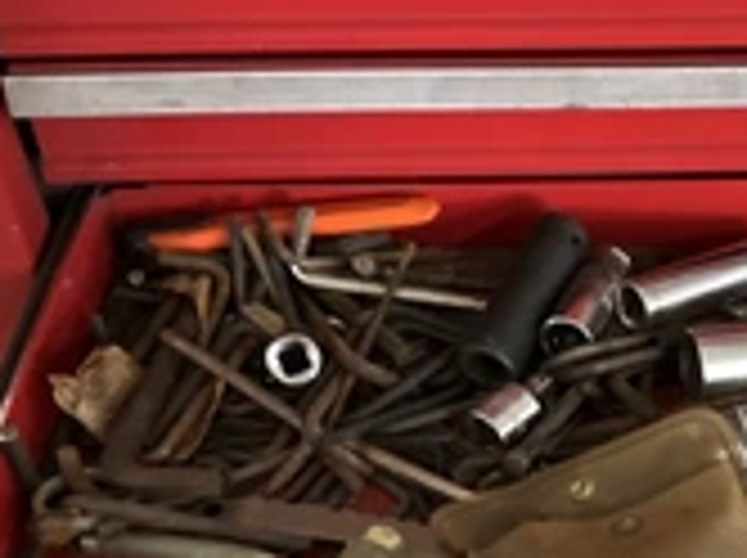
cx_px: 738
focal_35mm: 70
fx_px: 1508
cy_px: 468
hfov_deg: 26.4
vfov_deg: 20.7
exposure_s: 1/30
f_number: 1.8
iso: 250
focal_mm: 3
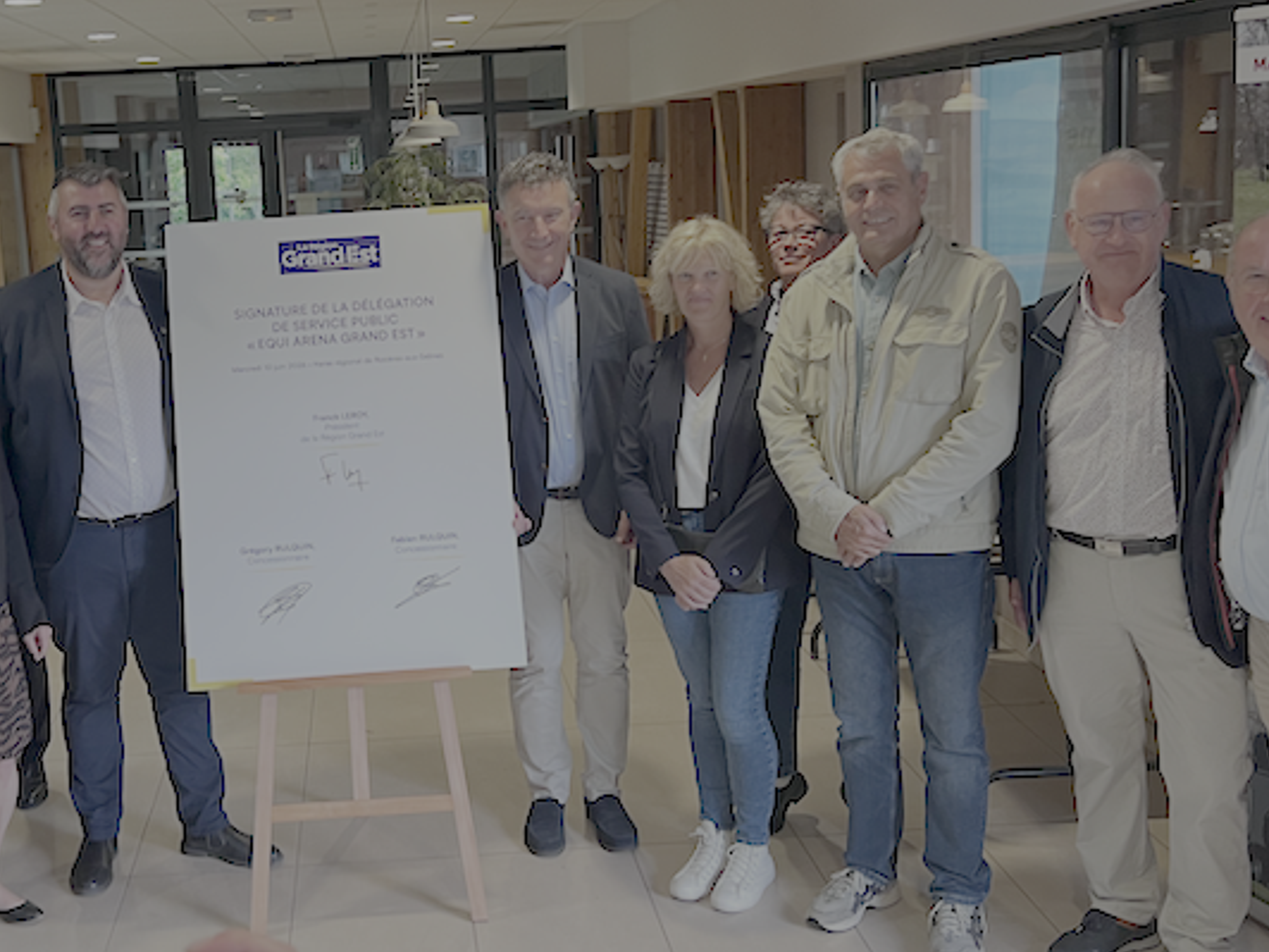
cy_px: 383
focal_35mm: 44
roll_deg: +4.3
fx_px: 1613
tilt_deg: -4.9
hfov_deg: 42.2
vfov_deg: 32.8
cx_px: 386
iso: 160
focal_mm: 5.7
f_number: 1.5
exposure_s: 1/50
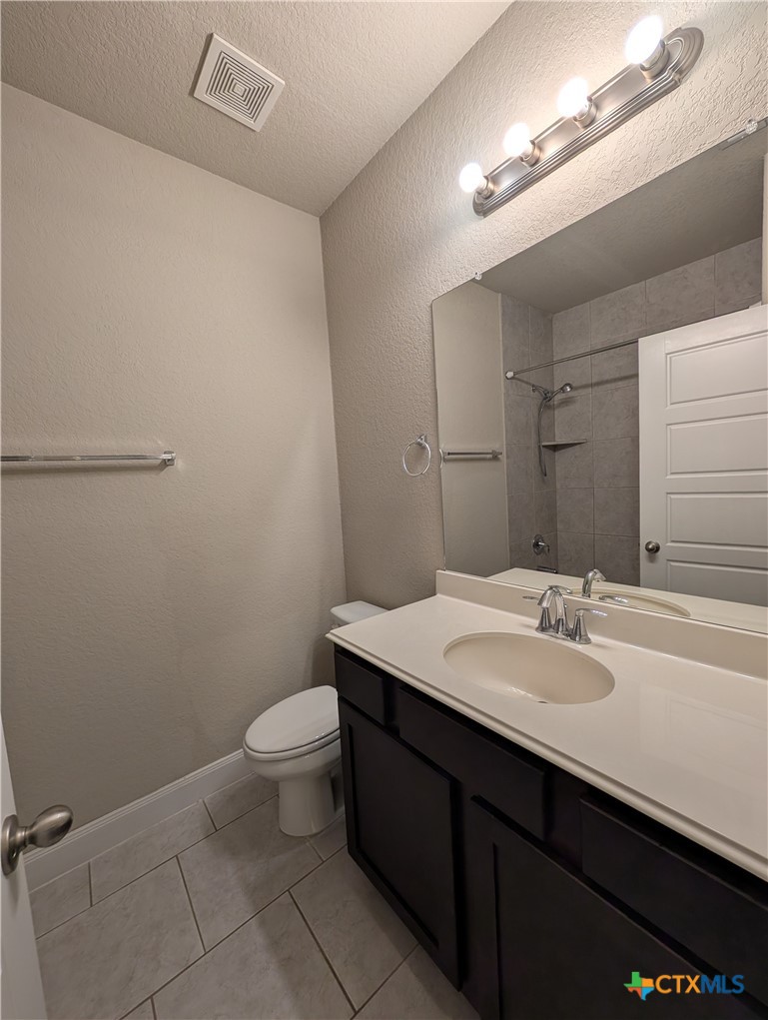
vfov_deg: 110.4
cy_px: 510
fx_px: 354
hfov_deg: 94.7
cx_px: 384
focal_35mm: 12
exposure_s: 1/100
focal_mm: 2.02
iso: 48
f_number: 1.7
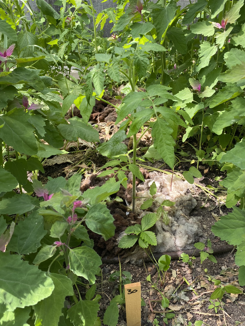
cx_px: 130
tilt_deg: -34.4
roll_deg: -0.1
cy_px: 161
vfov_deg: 63.4
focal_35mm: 28
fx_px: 264
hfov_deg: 49.7
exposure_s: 1/297
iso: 32
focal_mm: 4.25
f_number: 1.8
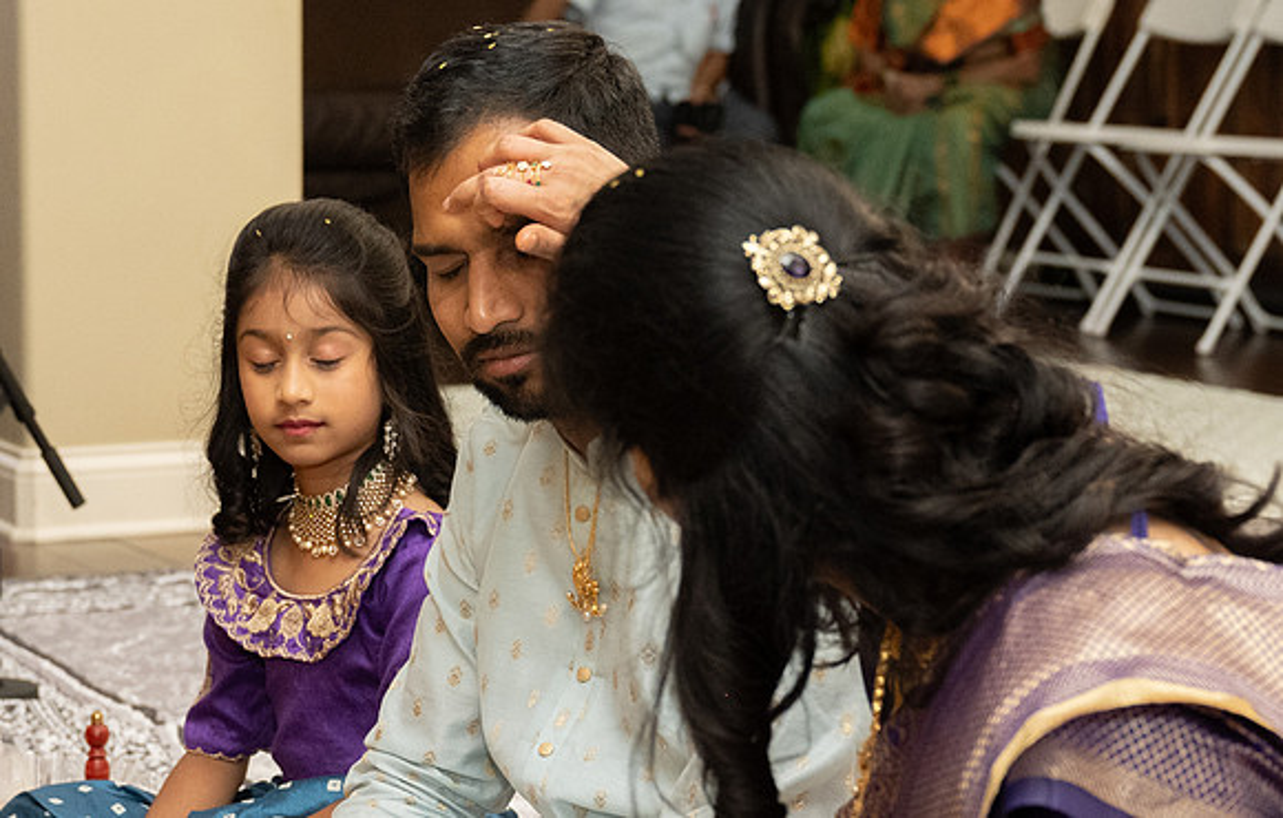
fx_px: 3822
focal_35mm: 109
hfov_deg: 19.0
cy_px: 639
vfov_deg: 12.2
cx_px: 524
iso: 1000
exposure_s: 1/160
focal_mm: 45
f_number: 3.5
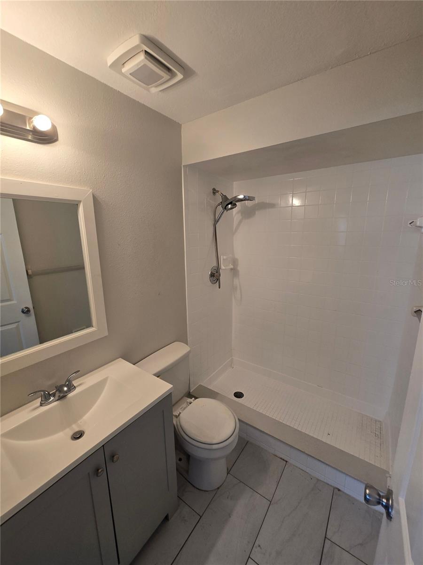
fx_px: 212
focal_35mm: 13
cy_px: 282
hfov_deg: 89.9
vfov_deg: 106.2
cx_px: 212
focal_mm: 2.2
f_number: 2.2
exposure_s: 1/60
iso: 64
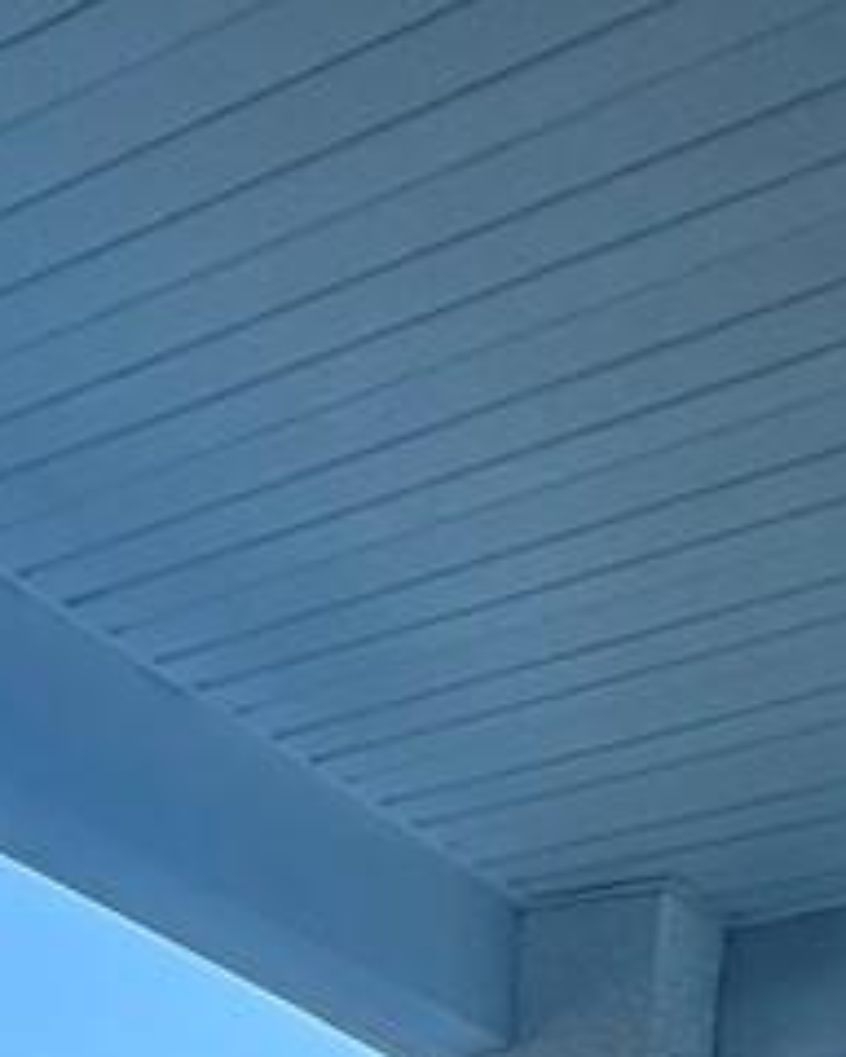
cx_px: -163
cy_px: 2321
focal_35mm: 91
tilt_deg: -7.7
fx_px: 2848
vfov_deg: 15.2
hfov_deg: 16.2
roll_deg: -2.3
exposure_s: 1/442
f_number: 2.2
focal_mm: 2.22
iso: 40
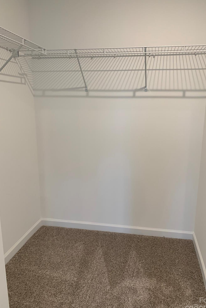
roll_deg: -0.2
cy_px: 156
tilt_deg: -13.0
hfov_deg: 46.4
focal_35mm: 28
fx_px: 240
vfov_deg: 65.5
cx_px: 111
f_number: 1.8
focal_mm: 4.25
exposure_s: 1/60
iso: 50
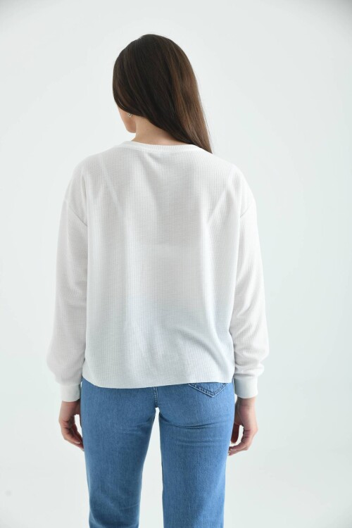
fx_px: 851
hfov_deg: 23.4
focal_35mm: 58
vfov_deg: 34.5
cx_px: 176
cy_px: 264
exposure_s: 1/125
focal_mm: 58
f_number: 6.3
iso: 100
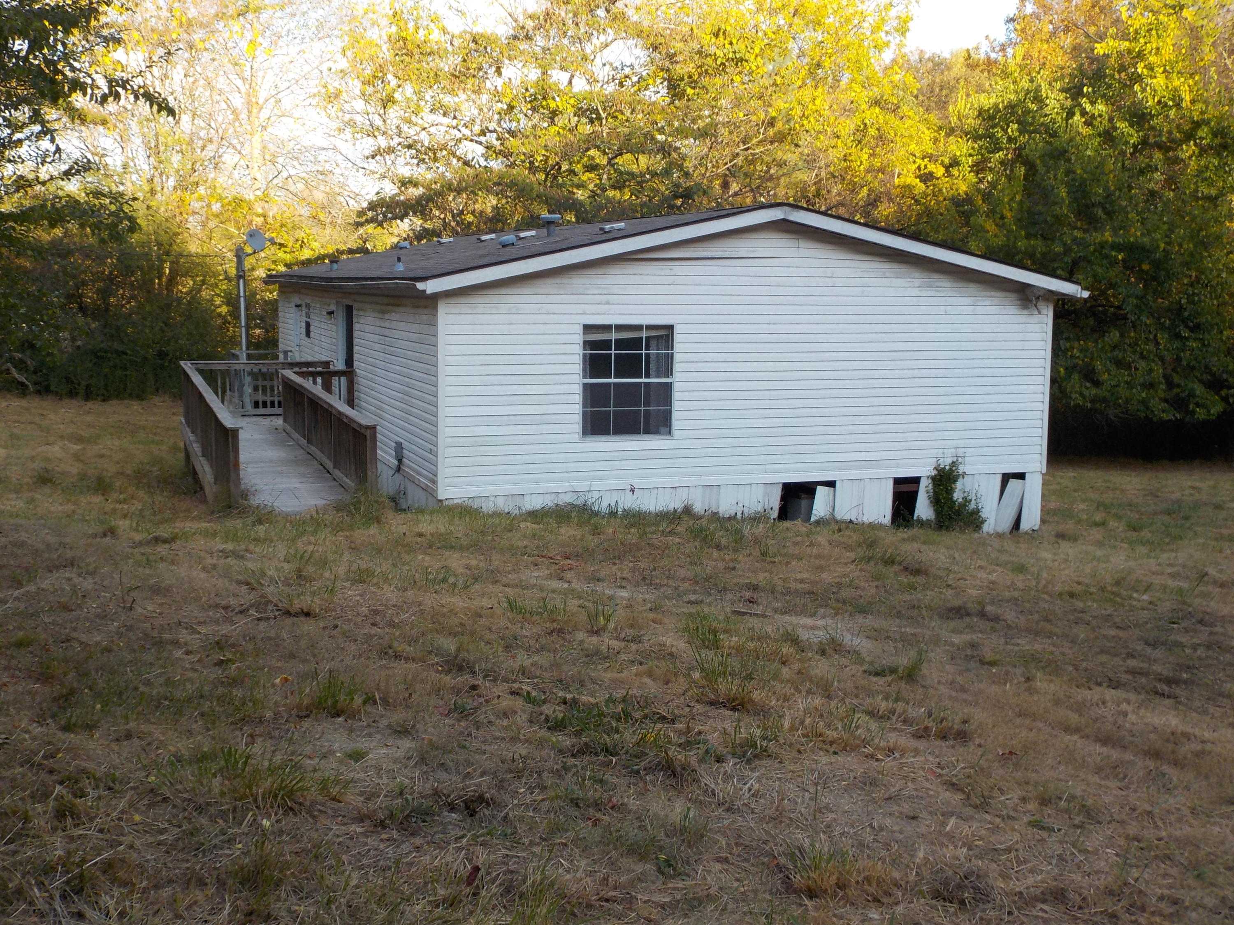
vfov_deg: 37.7
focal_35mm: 38
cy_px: 462
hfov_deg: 49.0
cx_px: 617
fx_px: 1355
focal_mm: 5.2
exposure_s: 1/250
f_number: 3.7
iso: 125
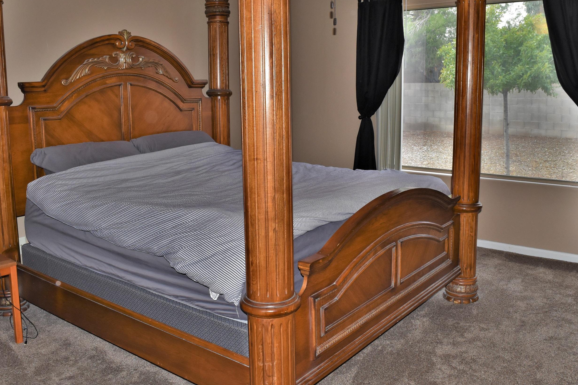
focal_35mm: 33
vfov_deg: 39.9
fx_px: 530
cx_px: 296
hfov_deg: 57.2
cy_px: 165
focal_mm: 18
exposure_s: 1/80
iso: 800
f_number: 13
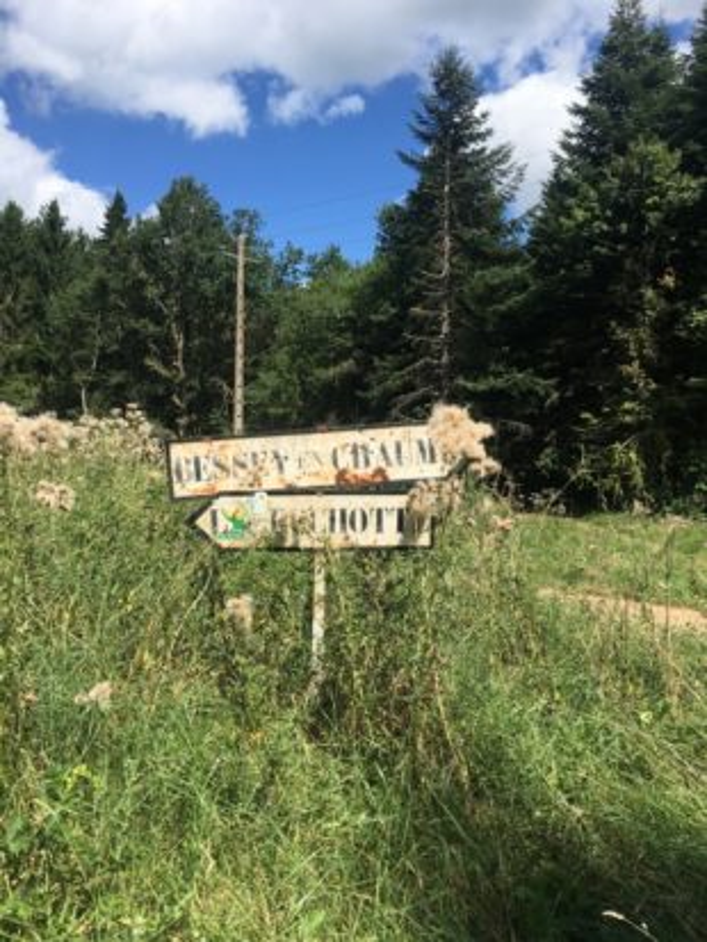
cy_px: 471
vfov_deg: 61.6
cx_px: 354
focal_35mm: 29
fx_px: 789
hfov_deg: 48.3
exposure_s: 1/1538
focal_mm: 4.15
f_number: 2.2
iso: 25
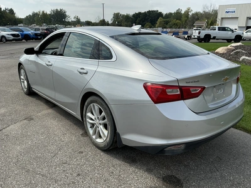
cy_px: 94
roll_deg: -0.3
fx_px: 203
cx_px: 126
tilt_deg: -17.5
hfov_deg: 63.4
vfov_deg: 49.7
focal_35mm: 28
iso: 25
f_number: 1.8
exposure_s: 1/2320
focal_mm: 3
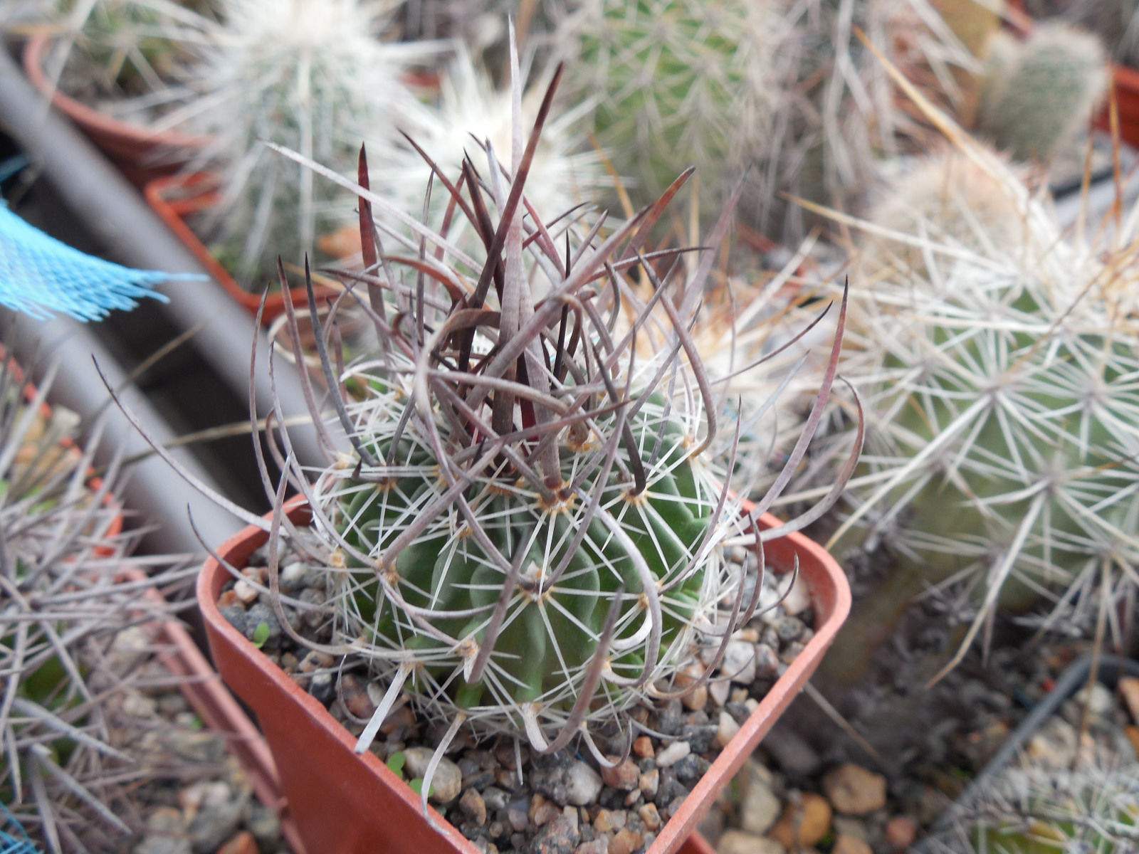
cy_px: 427
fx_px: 1020
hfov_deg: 58.4
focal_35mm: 31
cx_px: 570
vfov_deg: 45.4
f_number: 3.6
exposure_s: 1/50
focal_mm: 5.6
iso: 125
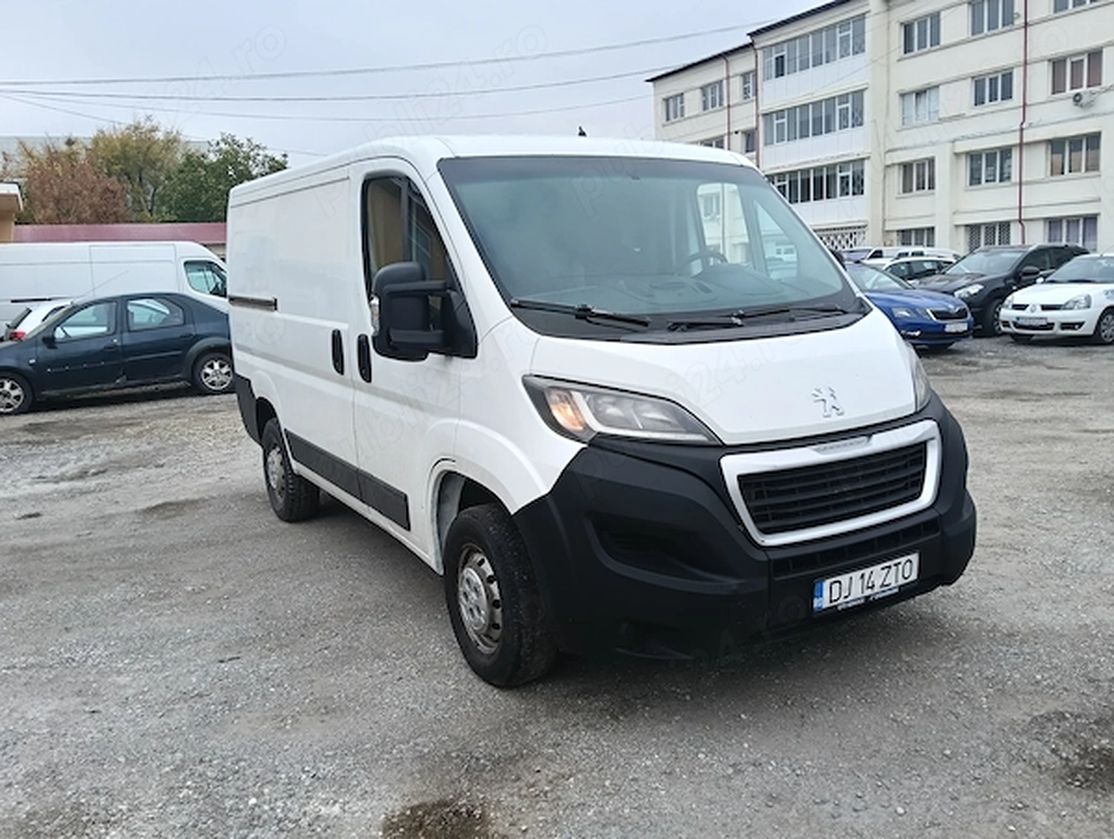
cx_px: 557
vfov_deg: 51.5
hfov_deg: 65.2
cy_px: 420
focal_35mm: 27
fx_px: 870
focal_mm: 3.98
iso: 50
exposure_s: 1/239
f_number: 1.8
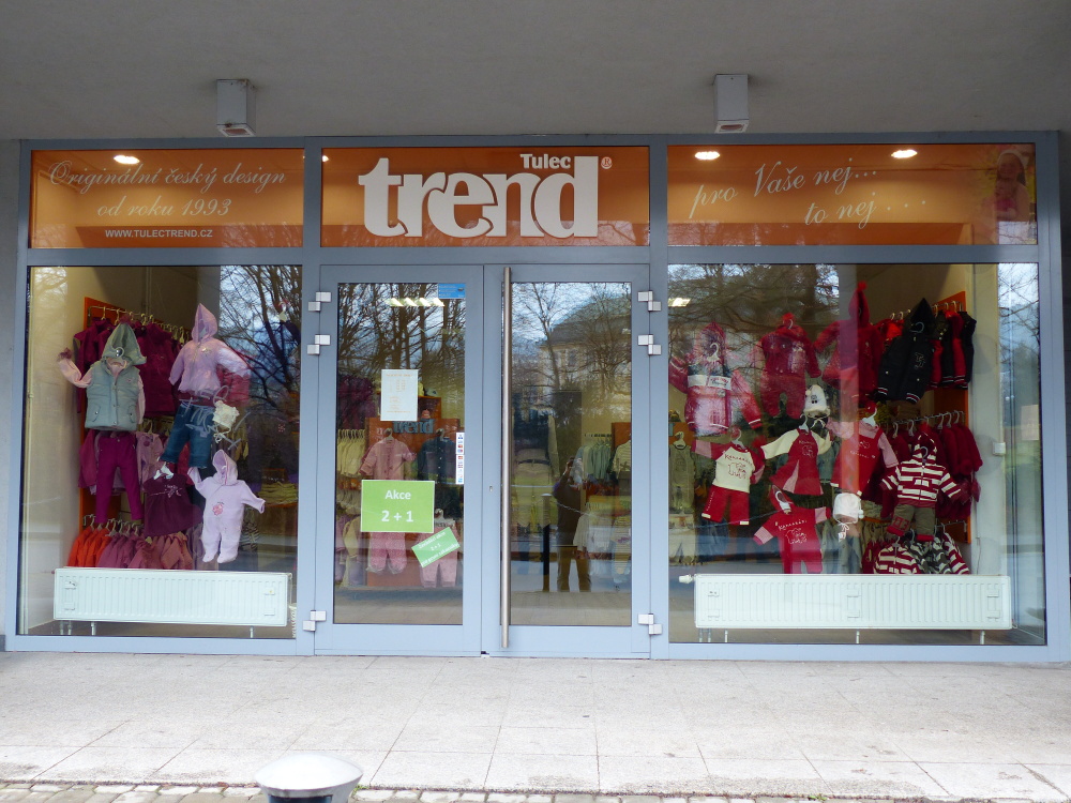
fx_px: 1052
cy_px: 402
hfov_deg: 54.0
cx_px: 536
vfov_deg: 41.8
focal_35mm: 34
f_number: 2.8
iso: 100
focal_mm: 5.9
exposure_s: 1/60
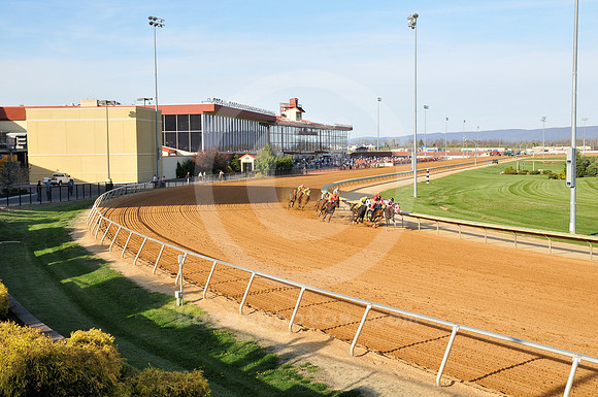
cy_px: 198
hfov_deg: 42.4
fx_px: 771
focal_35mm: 46
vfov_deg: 28.9
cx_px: 299
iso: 500
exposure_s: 1/640
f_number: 9
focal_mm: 31
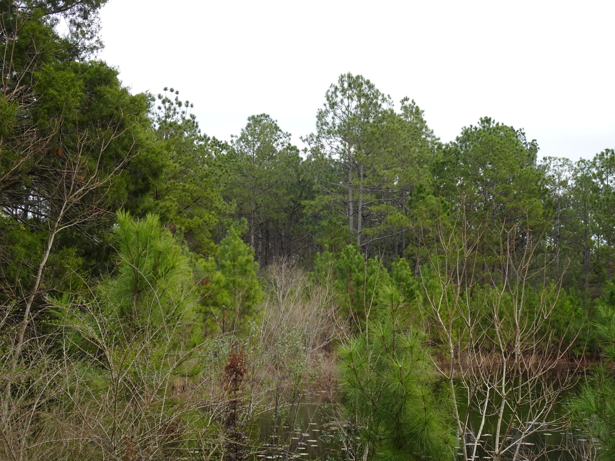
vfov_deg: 28.0
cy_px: 230
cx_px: 308
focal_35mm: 52
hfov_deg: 36.8
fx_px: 924
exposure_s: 1/250
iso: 160
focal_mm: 8.35
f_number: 4.5
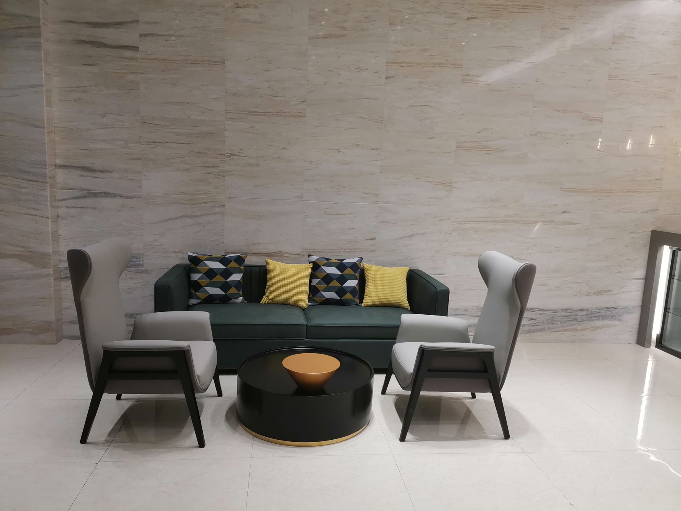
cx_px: 340
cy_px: 256
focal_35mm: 26
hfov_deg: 67.3
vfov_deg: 53.1
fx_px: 511
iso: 160
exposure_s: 1/100
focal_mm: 4.75
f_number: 1.8
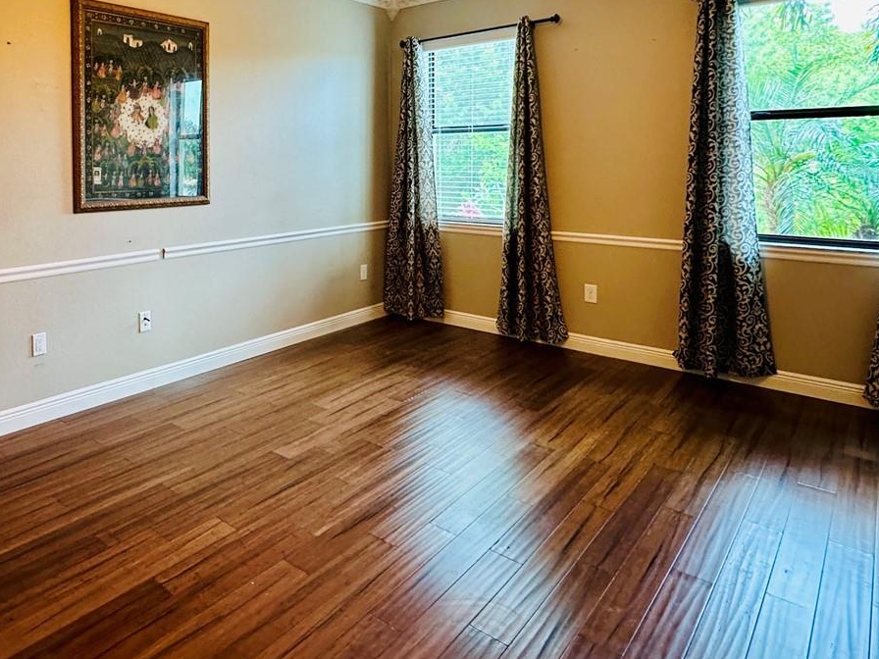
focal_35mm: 25
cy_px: 170
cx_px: 304
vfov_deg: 52.6
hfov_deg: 67.8
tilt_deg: -2.1
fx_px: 635
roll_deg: +0.0
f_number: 2.2
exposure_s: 1/60
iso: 160
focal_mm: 2.22
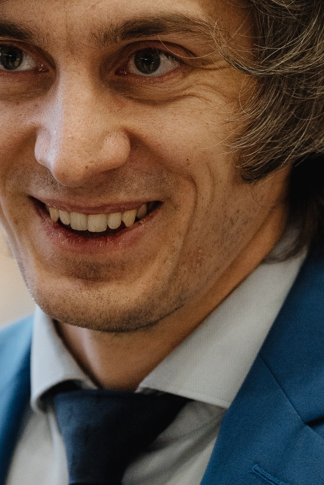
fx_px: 7679
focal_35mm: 569
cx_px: 71
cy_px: 332
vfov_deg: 3.6
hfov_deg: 2.4
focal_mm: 135
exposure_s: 1/500
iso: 800
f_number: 1.8
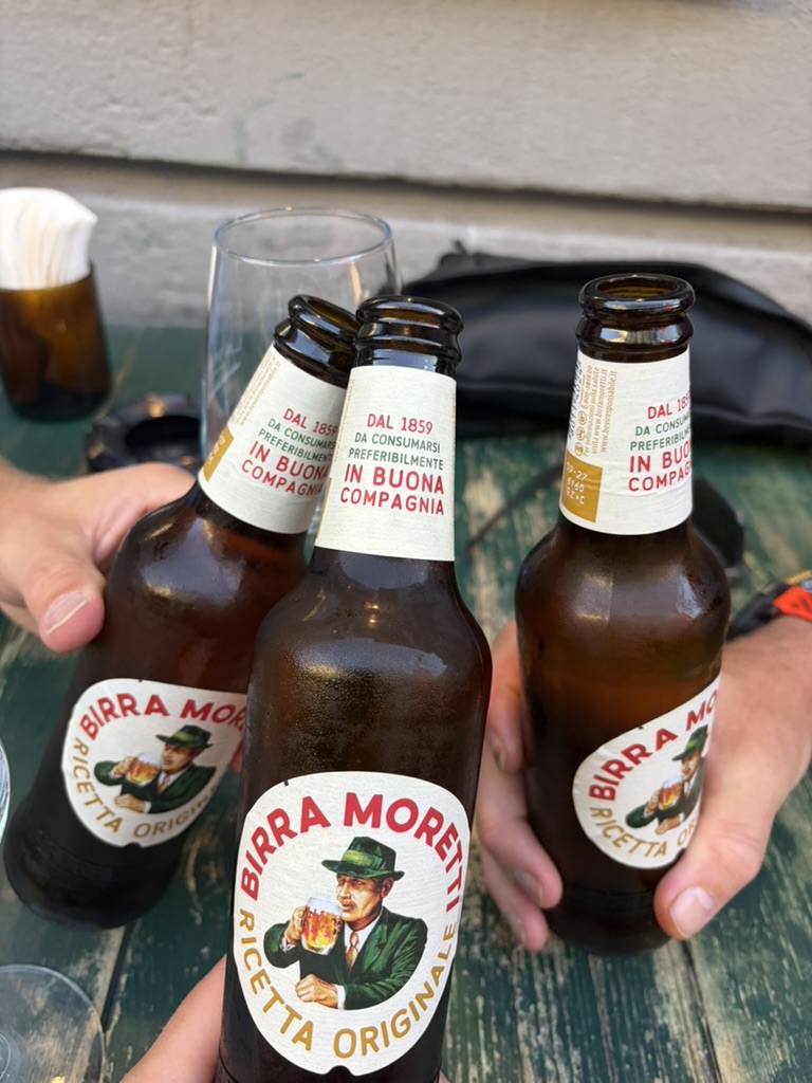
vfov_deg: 67.3
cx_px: 406
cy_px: 542
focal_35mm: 26
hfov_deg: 53.1
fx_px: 813
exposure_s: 1/100
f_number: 1.6
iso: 40
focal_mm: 5.96
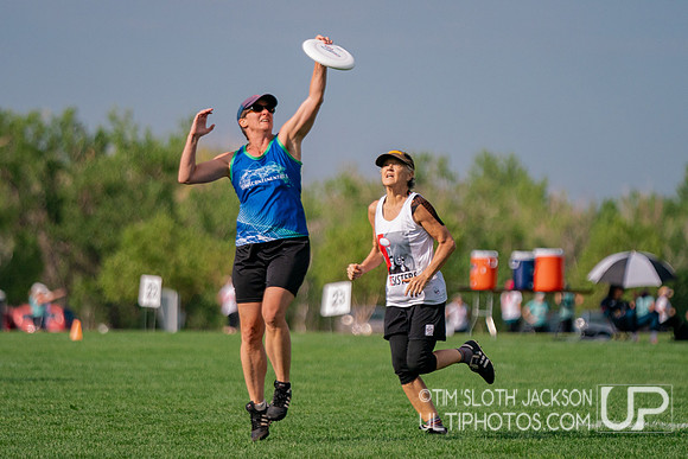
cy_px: 221
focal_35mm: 315
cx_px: 327
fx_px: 6019
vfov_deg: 4.4
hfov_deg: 6.5
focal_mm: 200
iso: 500
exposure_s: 1/12800
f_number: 2.8
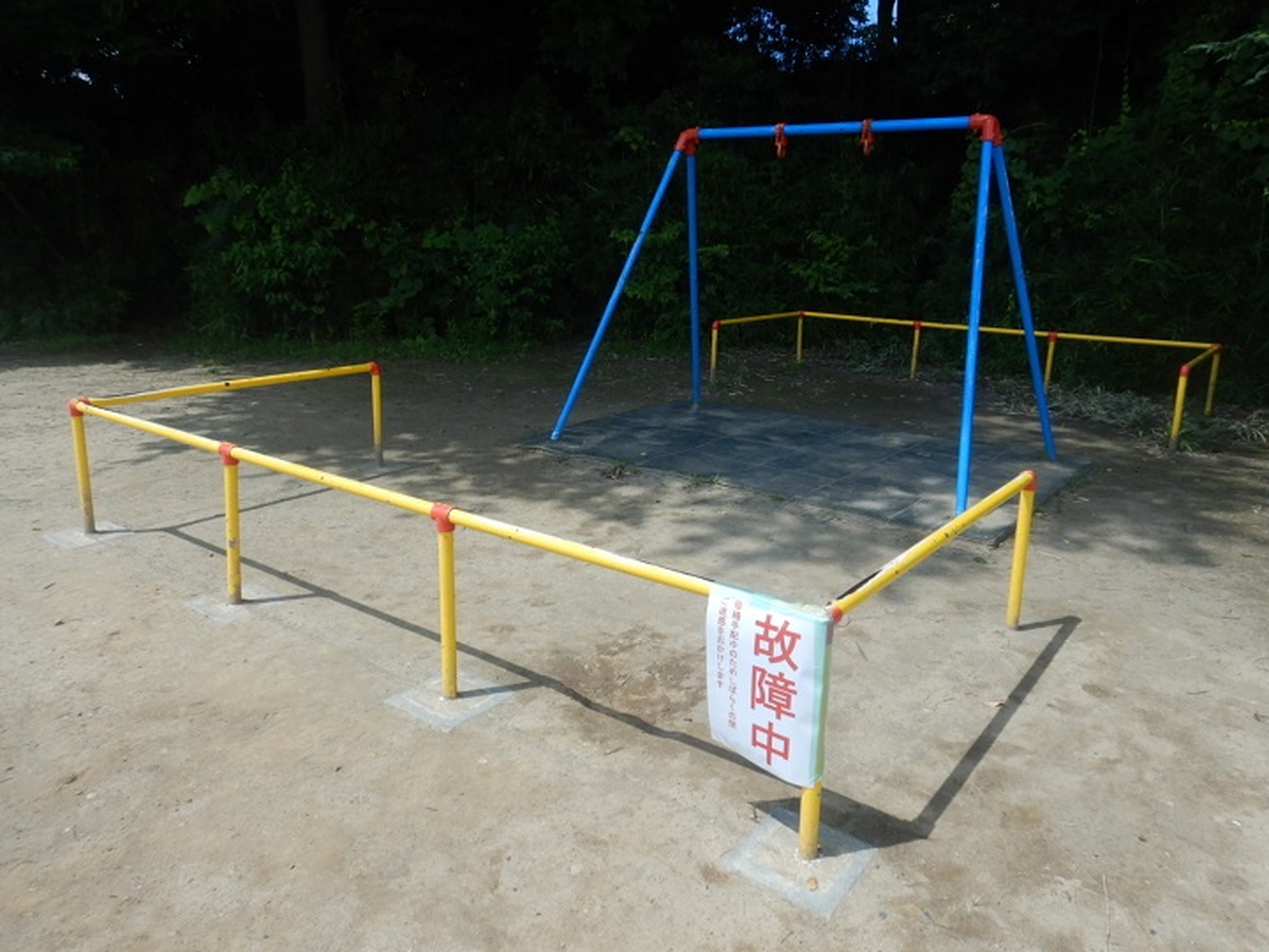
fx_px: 916
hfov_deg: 69.4
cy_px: 458
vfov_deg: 54.9
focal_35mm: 25
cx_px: 638
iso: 125
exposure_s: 1/800
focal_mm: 4.3
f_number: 4.1
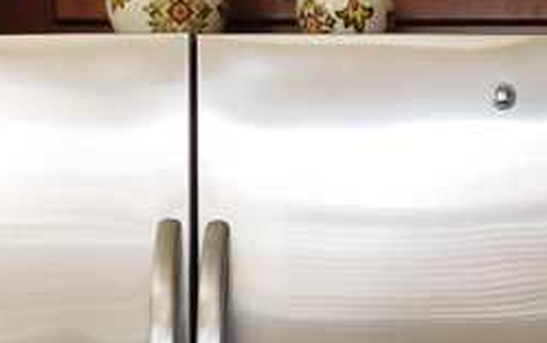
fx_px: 1462
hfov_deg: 21.0
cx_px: 413
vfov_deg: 13.3
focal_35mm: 98
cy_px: 292
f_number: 3.5
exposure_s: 1/30
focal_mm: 6.3
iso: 140
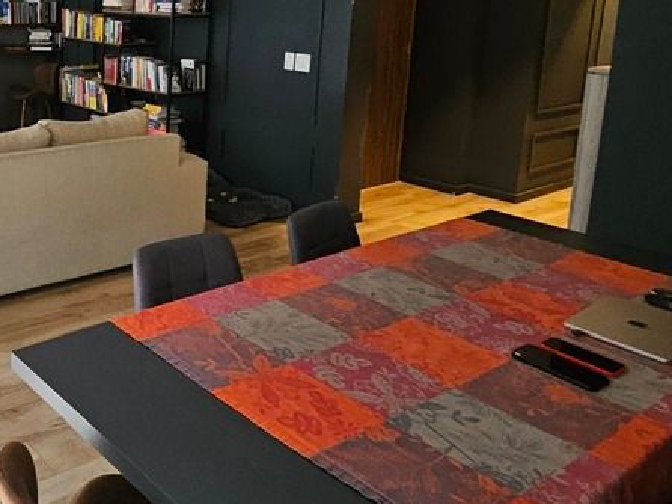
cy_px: 98
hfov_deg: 46.0
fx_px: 679
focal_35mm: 35
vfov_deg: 39.0
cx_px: 33
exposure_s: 1/30
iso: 320
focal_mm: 1.7
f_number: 2.2
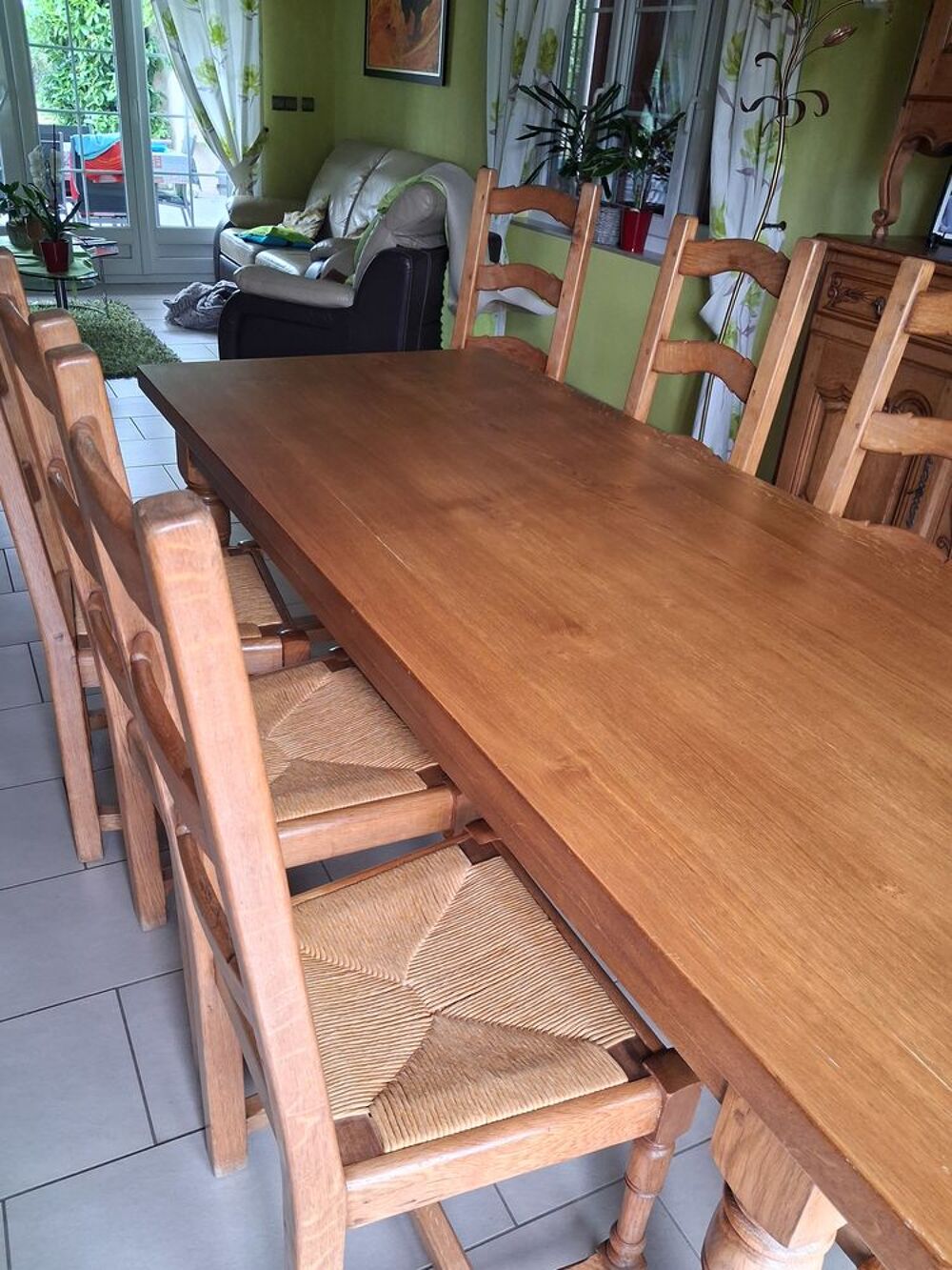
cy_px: 635
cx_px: 476
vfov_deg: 65.3
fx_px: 990
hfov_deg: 51.4
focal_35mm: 27
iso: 400
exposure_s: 1/60
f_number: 1.8
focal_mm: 4
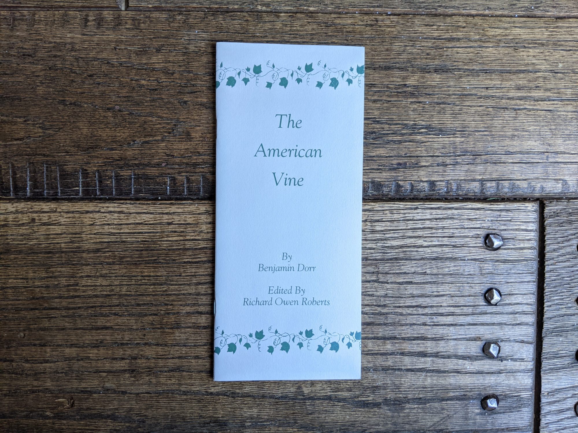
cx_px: 289
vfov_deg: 51.4
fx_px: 451
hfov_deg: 65.3
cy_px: 216
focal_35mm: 27
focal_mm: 4.44
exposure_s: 1/25
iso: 79
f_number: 1.8
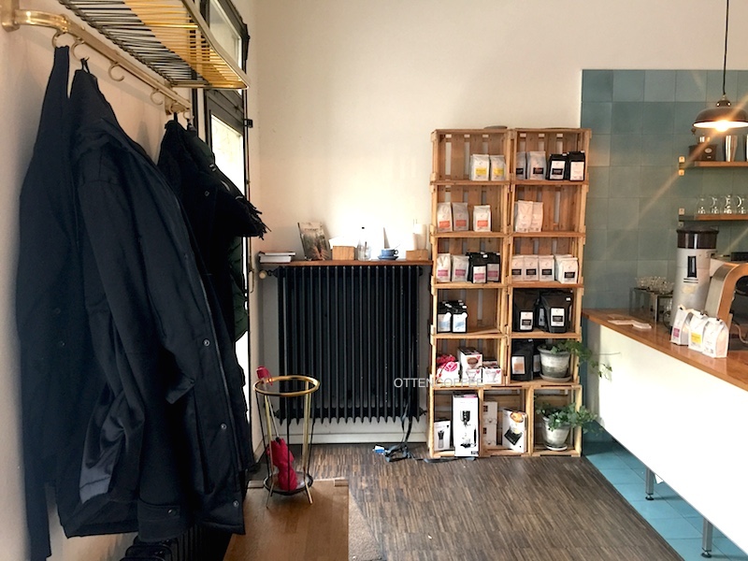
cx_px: 374
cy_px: 280
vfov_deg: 48.2
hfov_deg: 61.7
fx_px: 627
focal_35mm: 29
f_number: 2.2
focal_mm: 4.15
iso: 100
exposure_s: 1/17
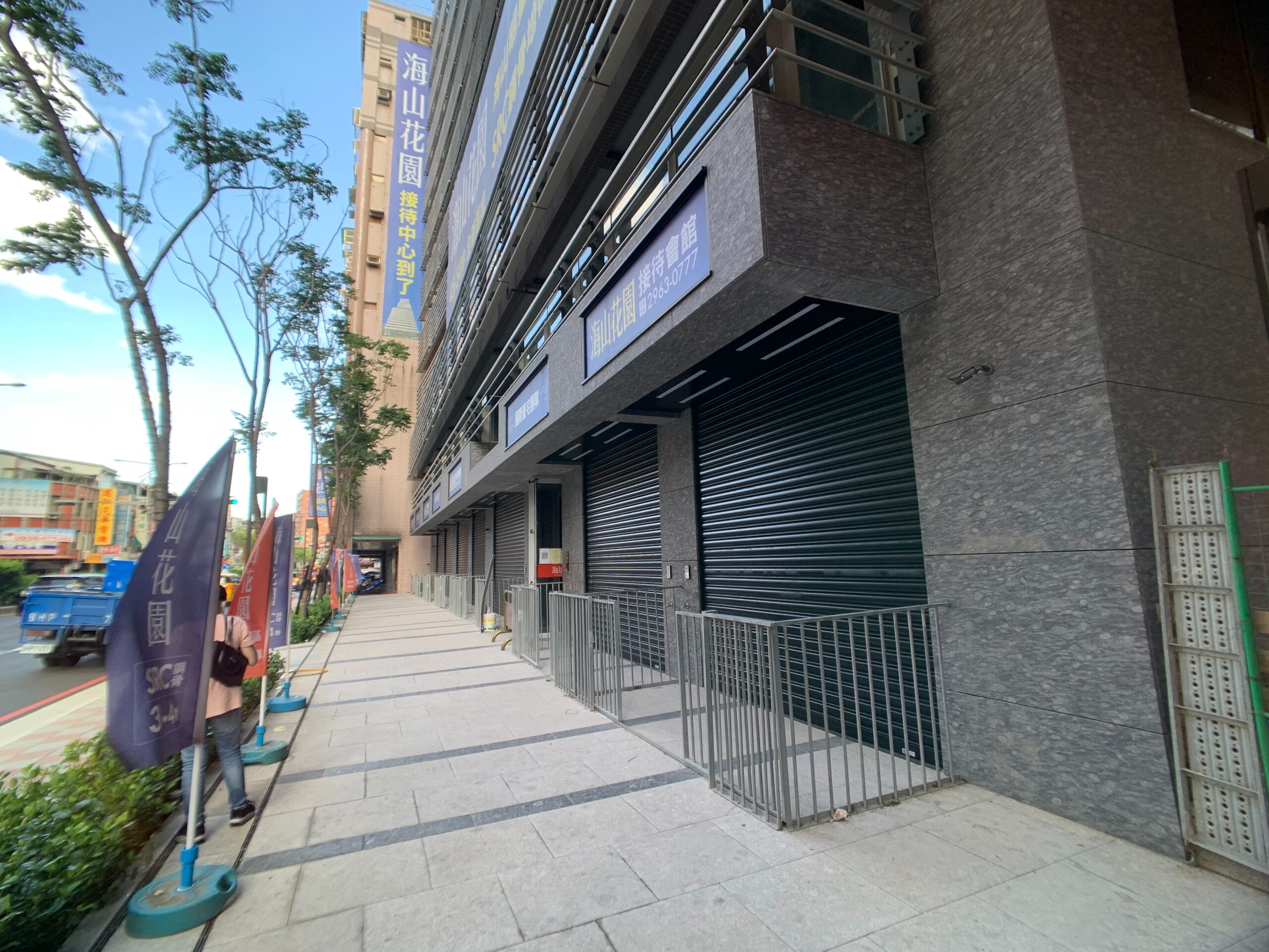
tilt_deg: +8.4
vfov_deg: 53.1
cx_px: 634
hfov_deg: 67.3
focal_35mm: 26
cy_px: 476
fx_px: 953
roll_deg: +1.0
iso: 25
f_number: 1.8
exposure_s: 1/122
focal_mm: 4.25
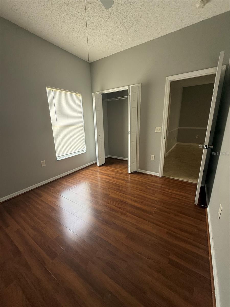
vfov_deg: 102.1
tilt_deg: -14.4
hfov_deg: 85.7
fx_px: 124
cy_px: 154
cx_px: 115
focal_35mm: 14
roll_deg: +0.0
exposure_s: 1/99
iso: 100
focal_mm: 2.22
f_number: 2.2
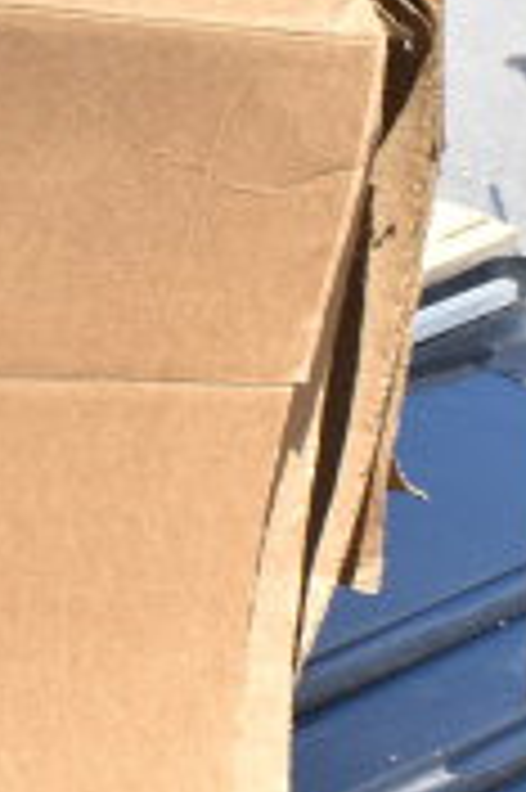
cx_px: -787
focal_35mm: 156
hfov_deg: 8.0
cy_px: 403
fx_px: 3425
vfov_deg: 13.2
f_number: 8
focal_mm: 20
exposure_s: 1/250
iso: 200
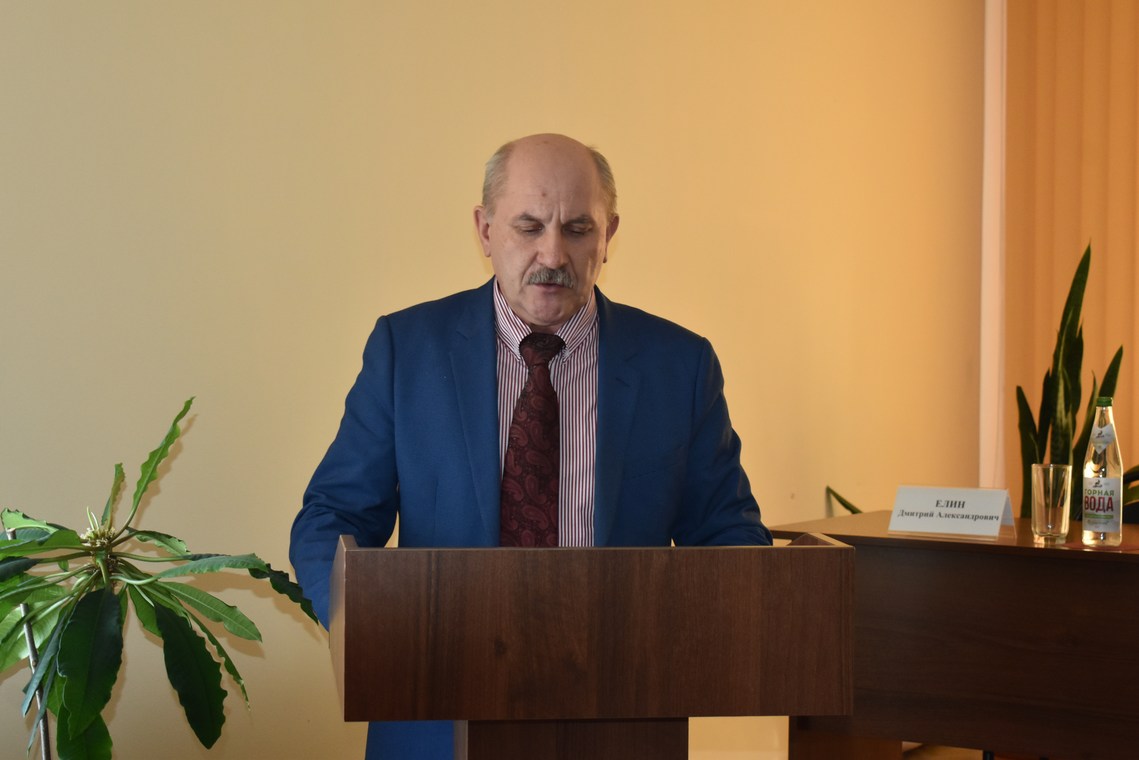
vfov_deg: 18.9
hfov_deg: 28.1
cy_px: 380
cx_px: 570
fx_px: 2278
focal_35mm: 72
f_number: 5.3
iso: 1400
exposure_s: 1/125
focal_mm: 48
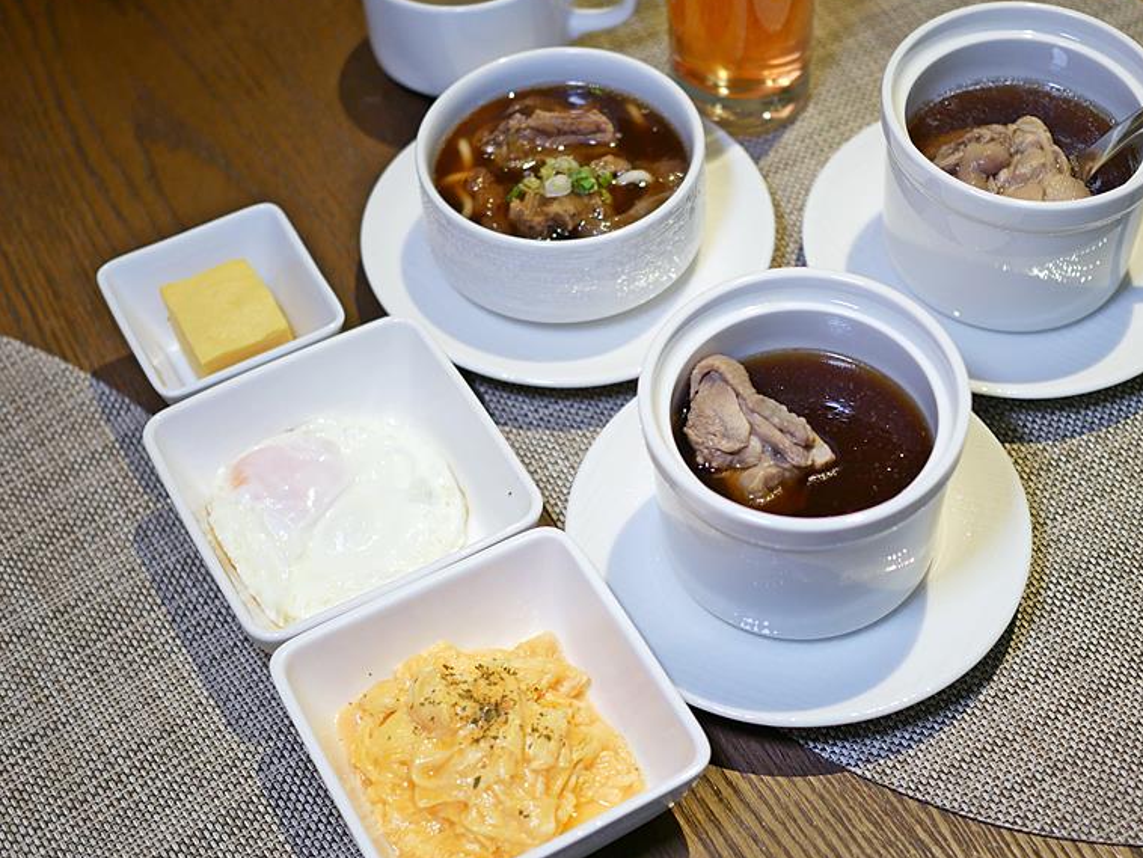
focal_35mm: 66
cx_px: 704
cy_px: 352
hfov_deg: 29.3
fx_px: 2180
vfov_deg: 22.2
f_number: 1.8
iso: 200
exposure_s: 1/80
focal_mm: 25
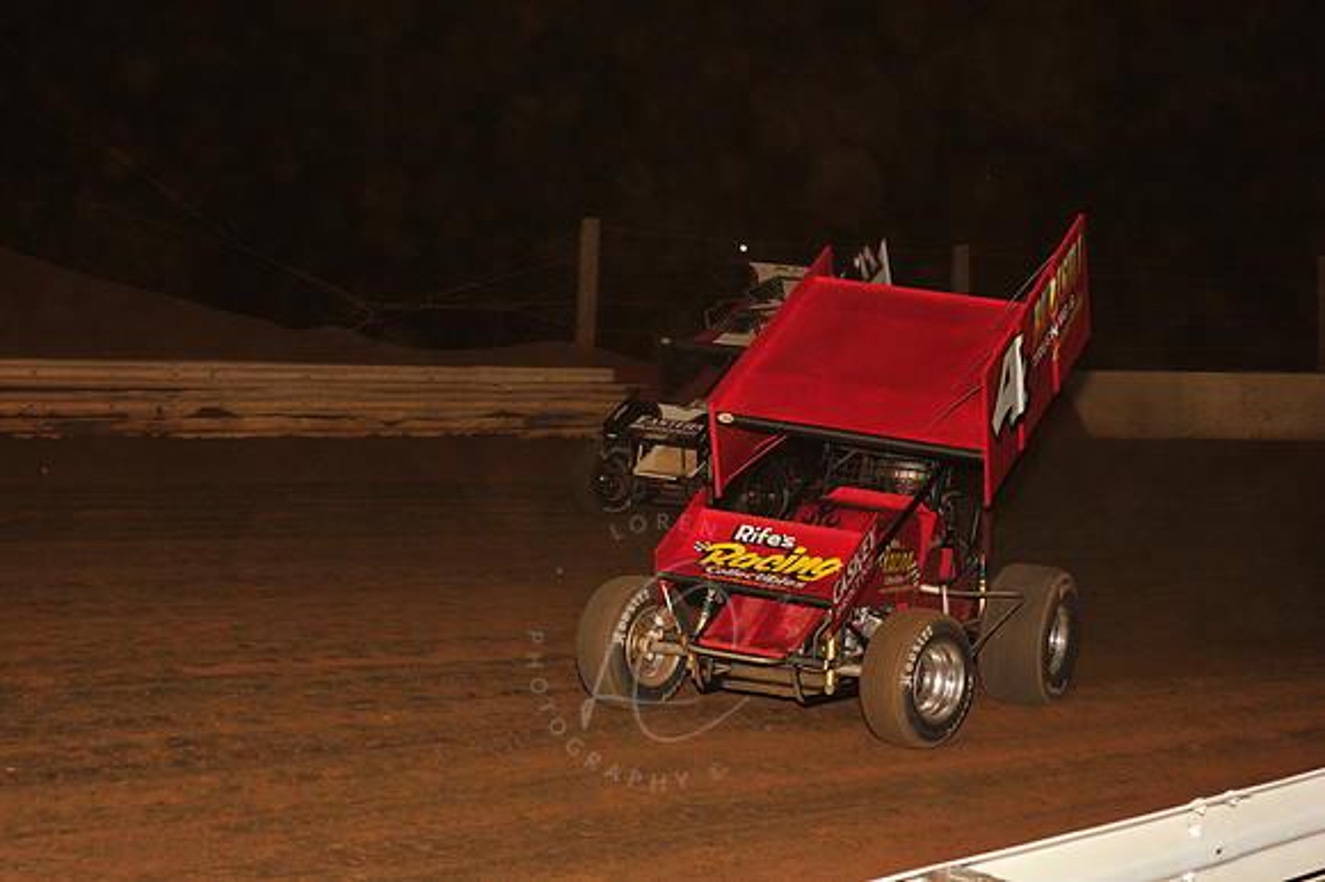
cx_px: 662
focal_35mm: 80
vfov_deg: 17.0
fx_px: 2943
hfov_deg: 25.4
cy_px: 441
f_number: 7.1
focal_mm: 80
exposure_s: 1/250
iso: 1000
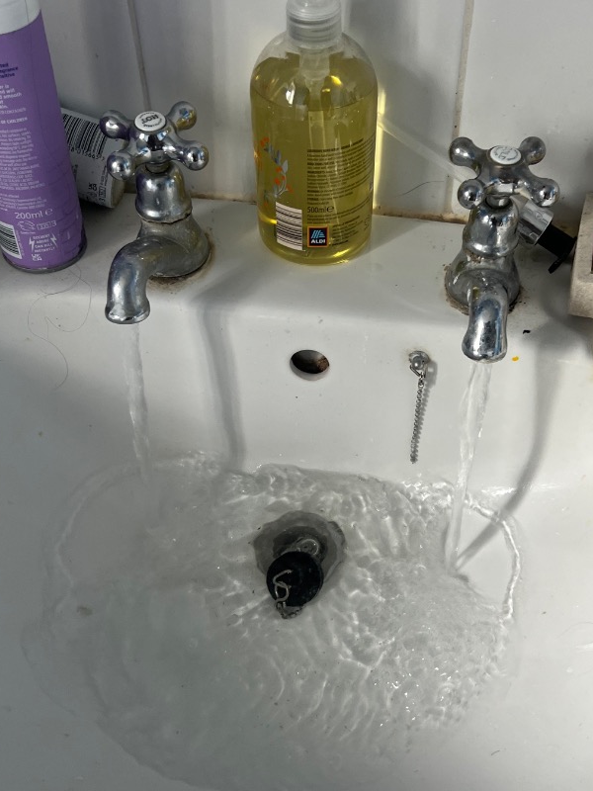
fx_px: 891
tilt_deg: -47.6
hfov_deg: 36.6
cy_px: 388
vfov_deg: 47.9
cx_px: 367
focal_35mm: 39
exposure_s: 1/121
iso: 125
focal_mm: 5.7
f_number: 1.5
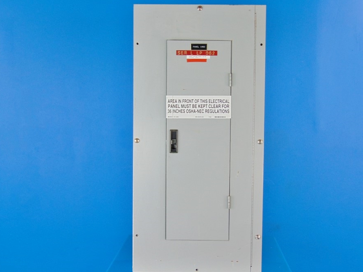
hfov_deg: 42.0
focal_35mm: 45
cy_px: 135
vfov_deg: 32.2
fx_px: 472
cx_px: 198
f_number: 3.3
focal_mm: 6.9
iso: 80
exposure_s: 1/30
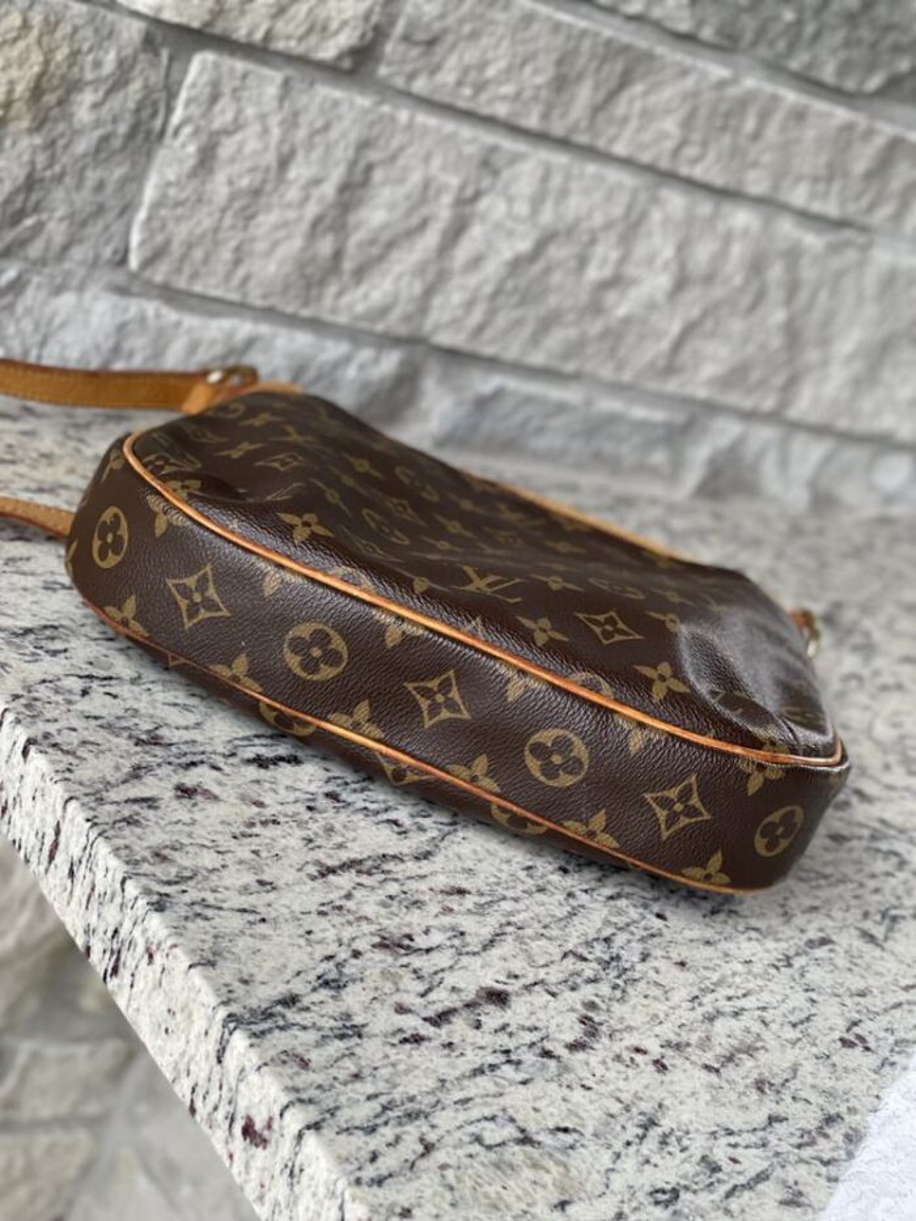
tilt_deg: -20.1
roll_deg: -24.8
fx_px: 2258
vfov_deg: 30.3
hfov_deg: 22.9
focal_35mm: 64
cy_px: 610
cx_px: 458
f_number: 2.2
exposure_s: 1/121
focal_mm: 7.5
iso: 160
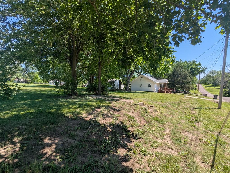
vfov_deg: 78.2
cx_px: 115
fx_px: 106
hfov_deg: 94.4
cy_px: 86
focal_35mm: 16
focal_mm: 2.35
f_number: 2.2
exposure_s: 1/1431
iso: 46
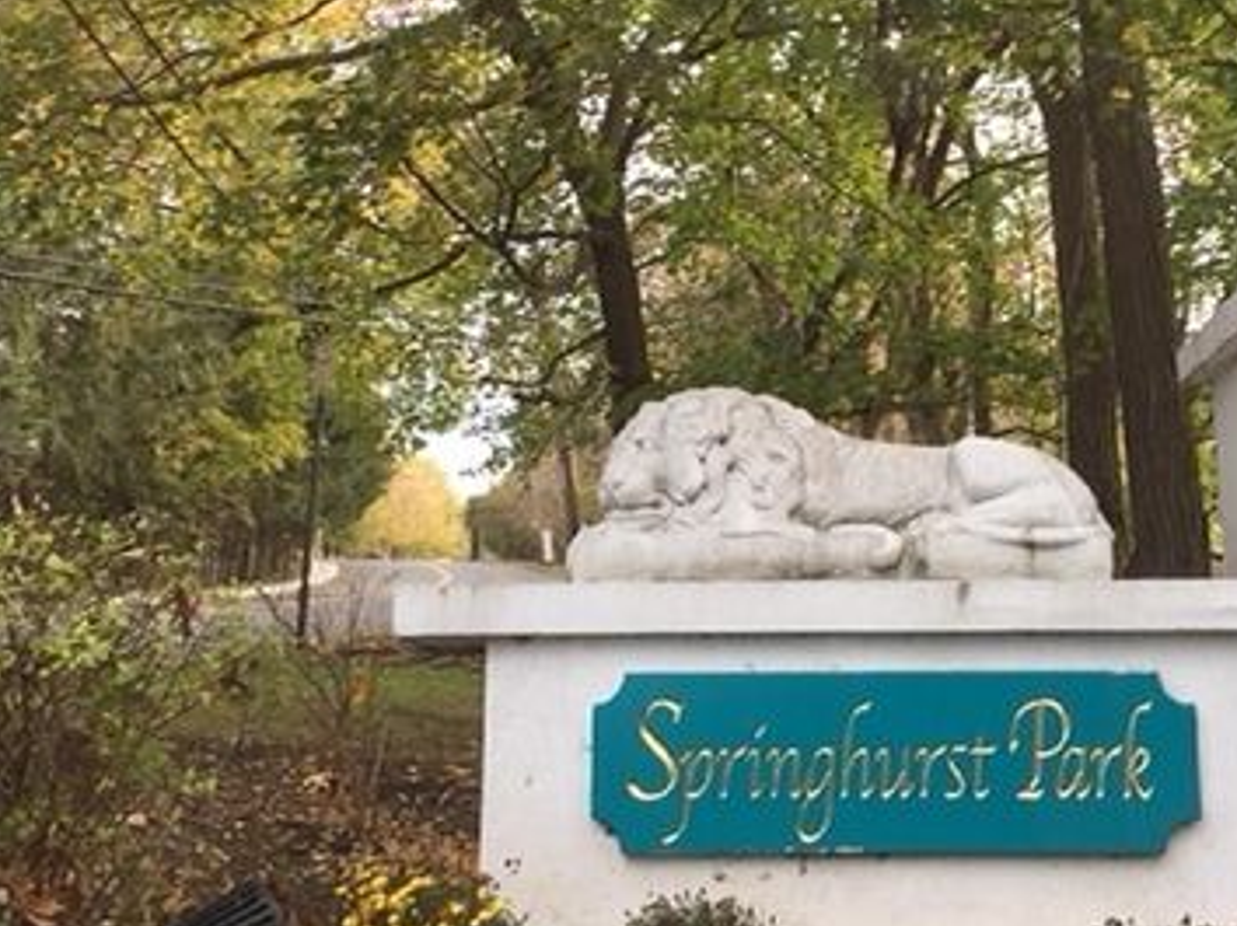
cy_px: 414
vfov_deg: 35.1
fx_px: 1464
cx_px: 814
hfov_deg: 45.2
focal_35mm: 41
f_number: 2.2
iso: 25
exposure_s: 1/60
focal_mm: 4.15
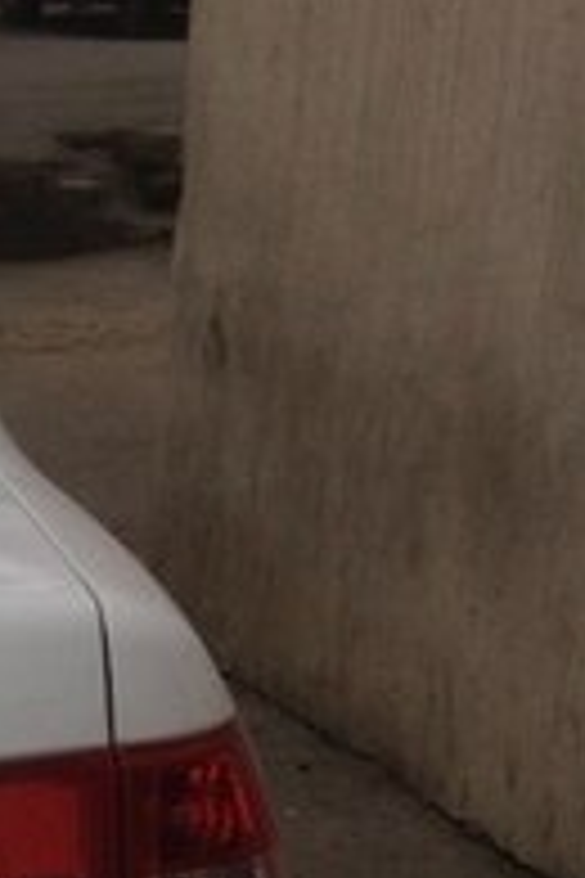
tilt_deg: -15.6
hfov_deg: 10.2
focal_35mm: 116
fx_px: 2827
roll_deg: -0.7
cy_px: 727
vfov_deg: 17.5
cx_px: -828
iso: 50
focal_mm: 4.12
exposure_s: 1/230
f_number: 2.4
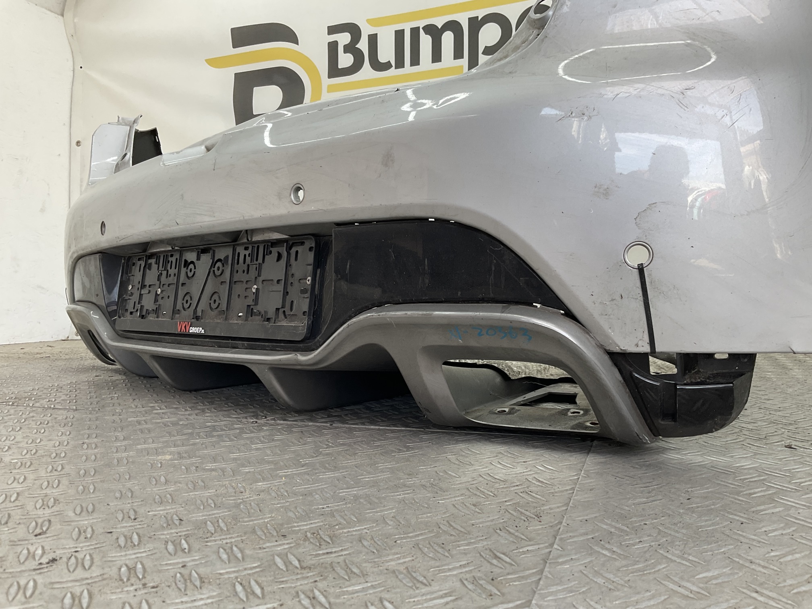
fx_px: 680
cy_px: 304
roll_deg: +0.0
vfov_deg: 48.2
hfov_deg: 61.7
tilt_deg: -2.6
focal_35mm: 29
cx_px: 406
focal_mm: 3
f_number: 1.8
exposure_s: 1/120
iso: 20
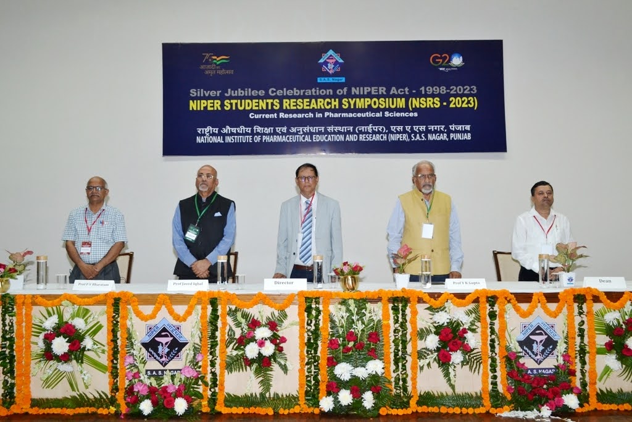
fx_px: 579
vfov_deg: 40.0
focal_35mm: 33
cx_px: 316
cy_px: 211
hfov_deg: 57.2
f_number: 6.3
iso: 800
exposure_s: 1/160
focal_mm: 22
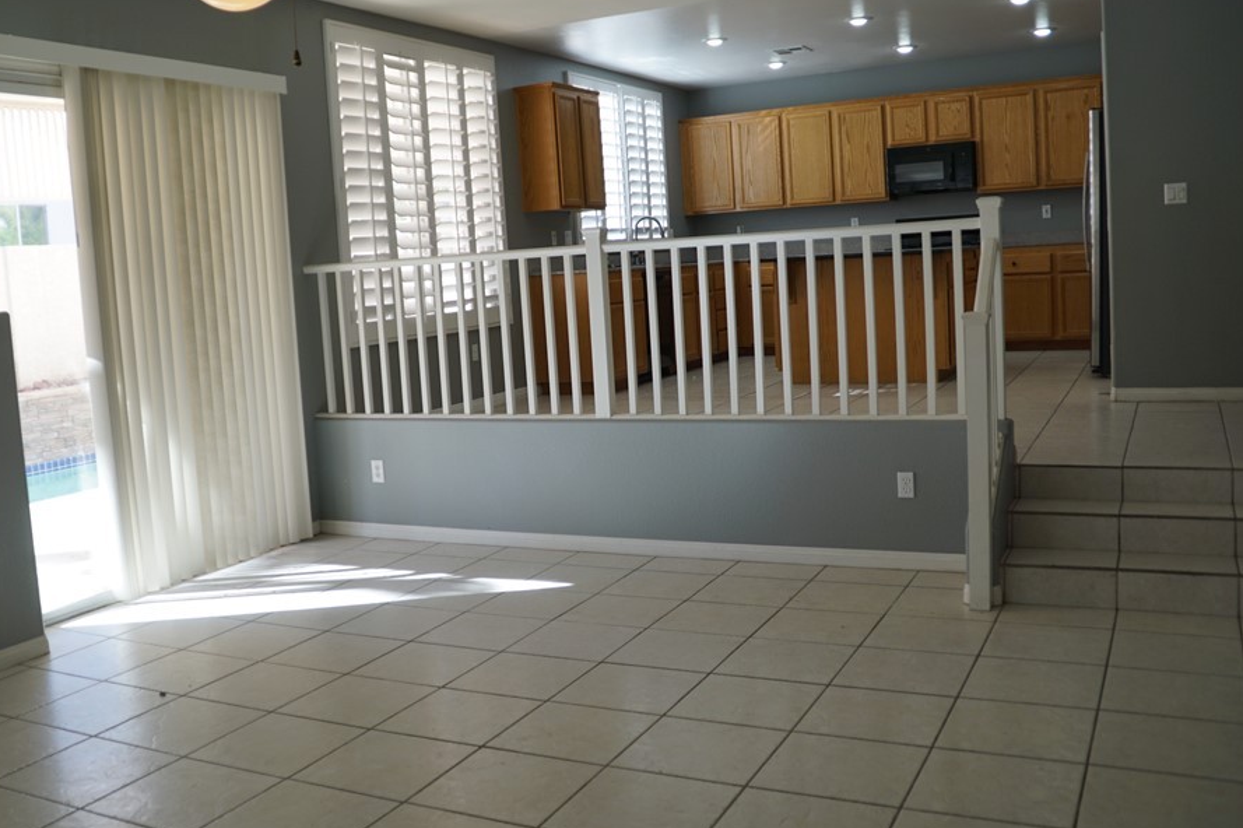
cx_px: 520
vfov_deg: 39.9
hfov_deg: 56.9
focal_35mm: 33
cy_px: 401
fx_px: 1139
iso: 100
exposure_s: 1/80
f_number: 4.5
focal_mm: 18
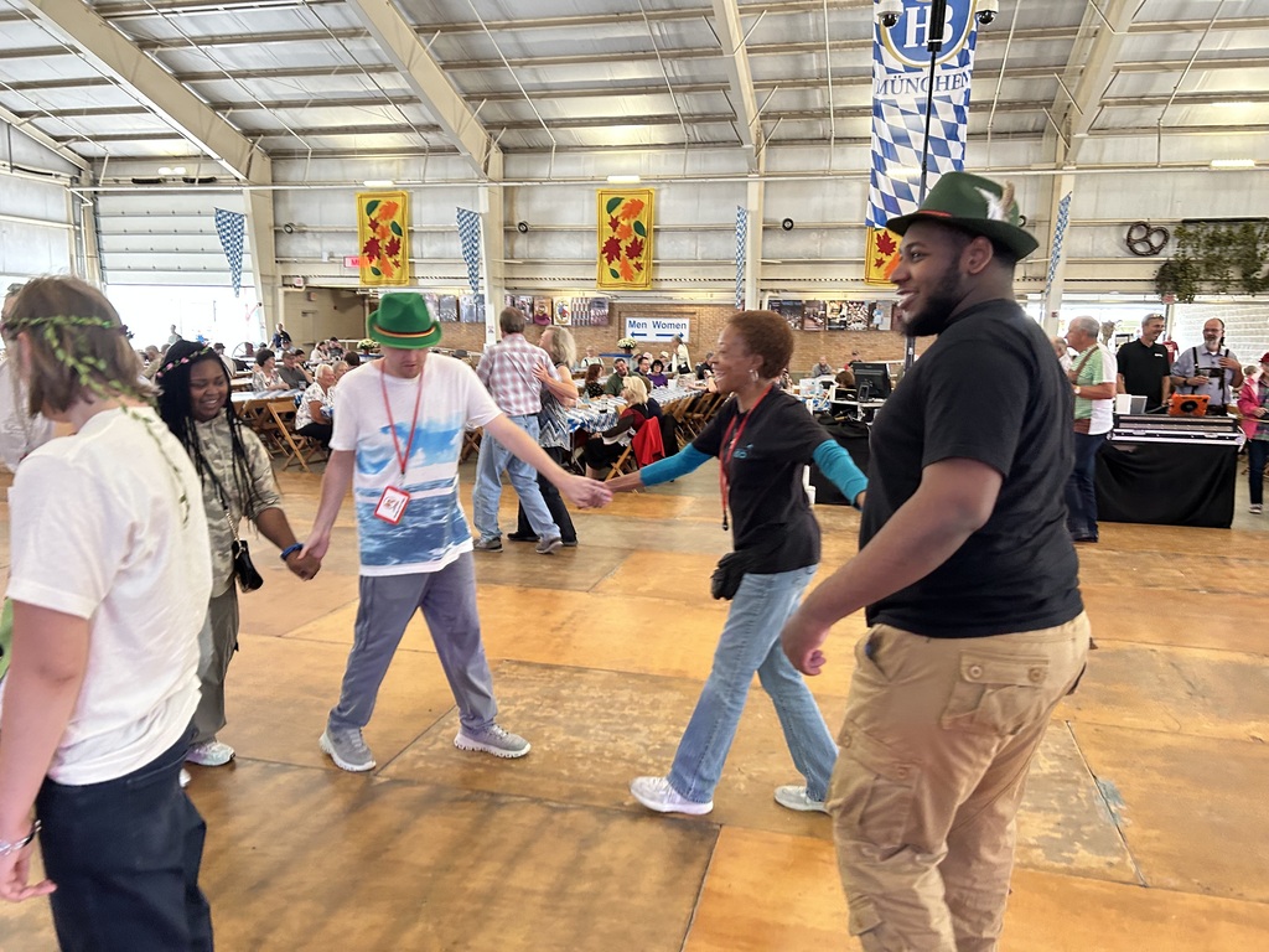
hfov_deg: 67.3
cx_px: 634
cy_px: 476
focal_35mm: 26
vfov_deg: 53.1
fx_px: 953
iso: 160
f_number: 1.5
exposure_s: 1/57
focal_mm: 5.7
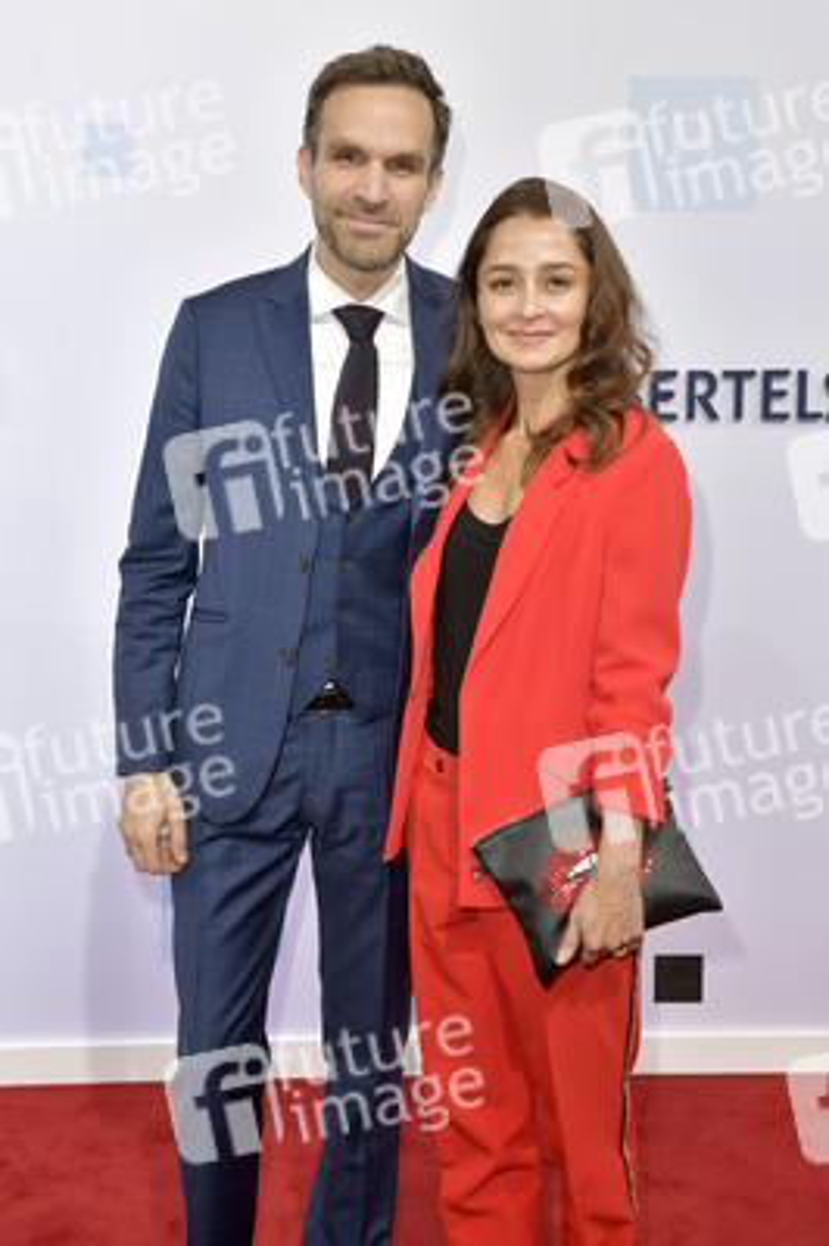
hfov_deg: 31.8
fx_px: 1453
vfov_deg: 46.4
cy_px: 623
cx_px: 414
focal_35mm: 42
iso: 320
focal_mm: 42
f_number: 6.3
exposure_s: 1/160
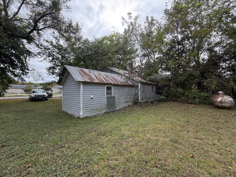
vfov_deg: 85.7
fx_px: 95
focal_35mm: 14
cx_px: 118
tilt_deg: +2.1
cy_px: 88
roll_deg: +0.1
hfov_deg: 102.1
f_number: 2.2
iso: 50
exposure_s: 1/370
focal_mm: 2.22
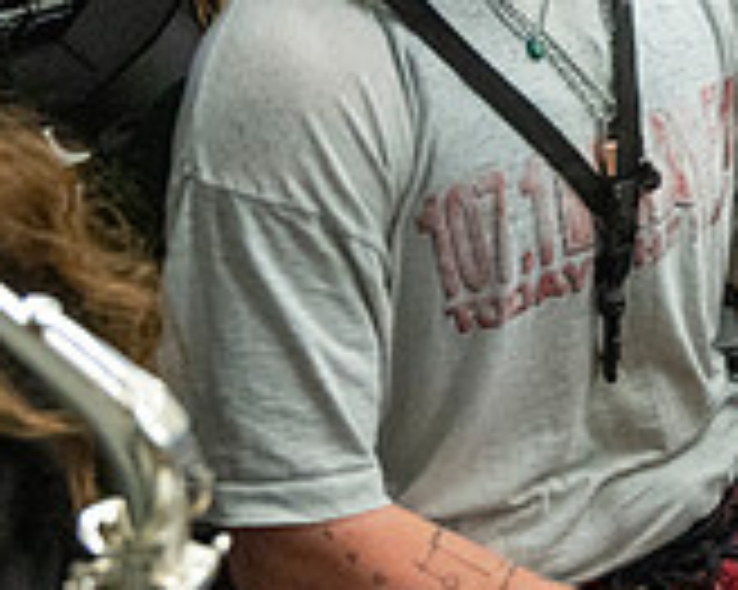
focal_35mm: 108
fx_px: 2358
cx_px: 922
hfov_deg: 16.9
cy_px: -173
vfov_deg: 13.7
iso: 10000
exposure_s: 1/500
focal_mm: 32.5
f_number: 4
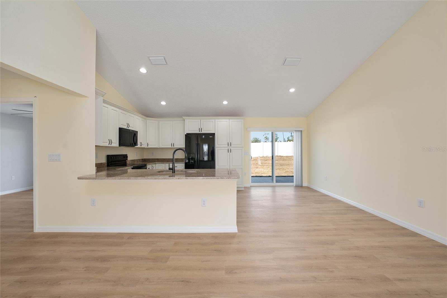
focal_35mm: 14
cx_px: 224
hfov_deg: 104.3
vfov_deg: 81.2
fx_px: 174
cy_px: 149
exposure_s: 1/50
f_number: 7.1
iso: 500
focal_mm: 14
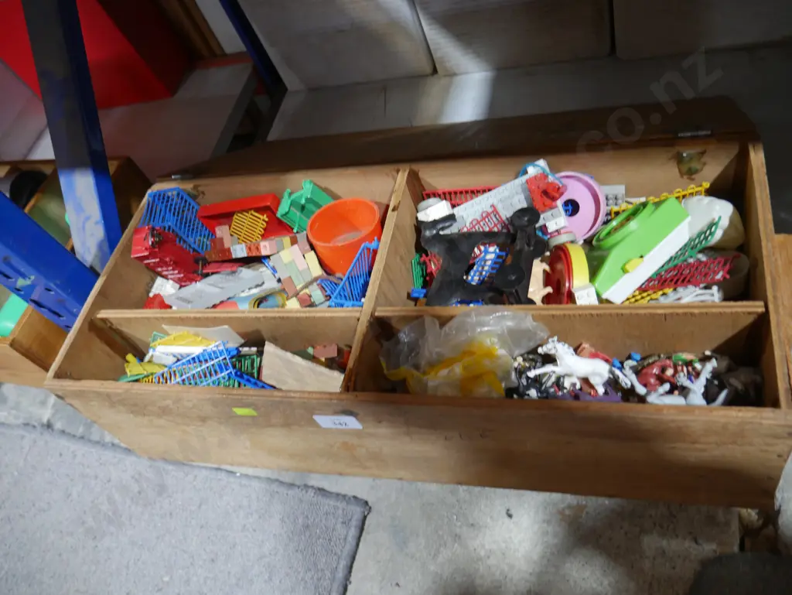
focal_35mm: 28
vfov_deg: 49.8
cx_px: 396
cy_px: 298
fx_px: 641
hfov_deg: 63.4
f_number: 3.5
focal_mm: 14
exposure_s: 1/60
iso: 800
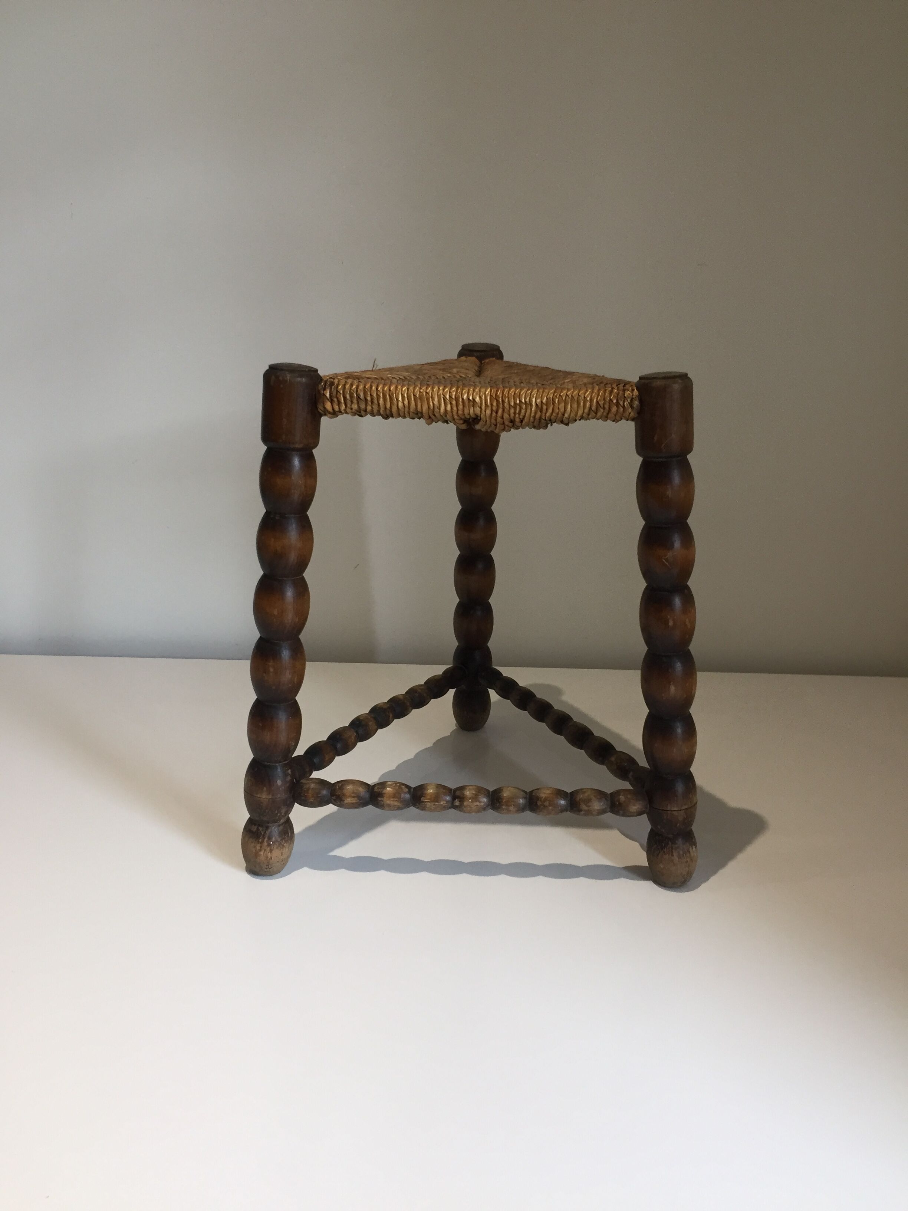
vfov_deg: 61.7
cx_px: 454
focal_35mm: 29
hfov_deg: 48.2
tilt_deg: -17.6
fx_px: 1014
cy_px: 606
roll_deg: -0.3
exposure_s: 1/33
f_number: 2.2
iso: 64
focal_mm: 4.15
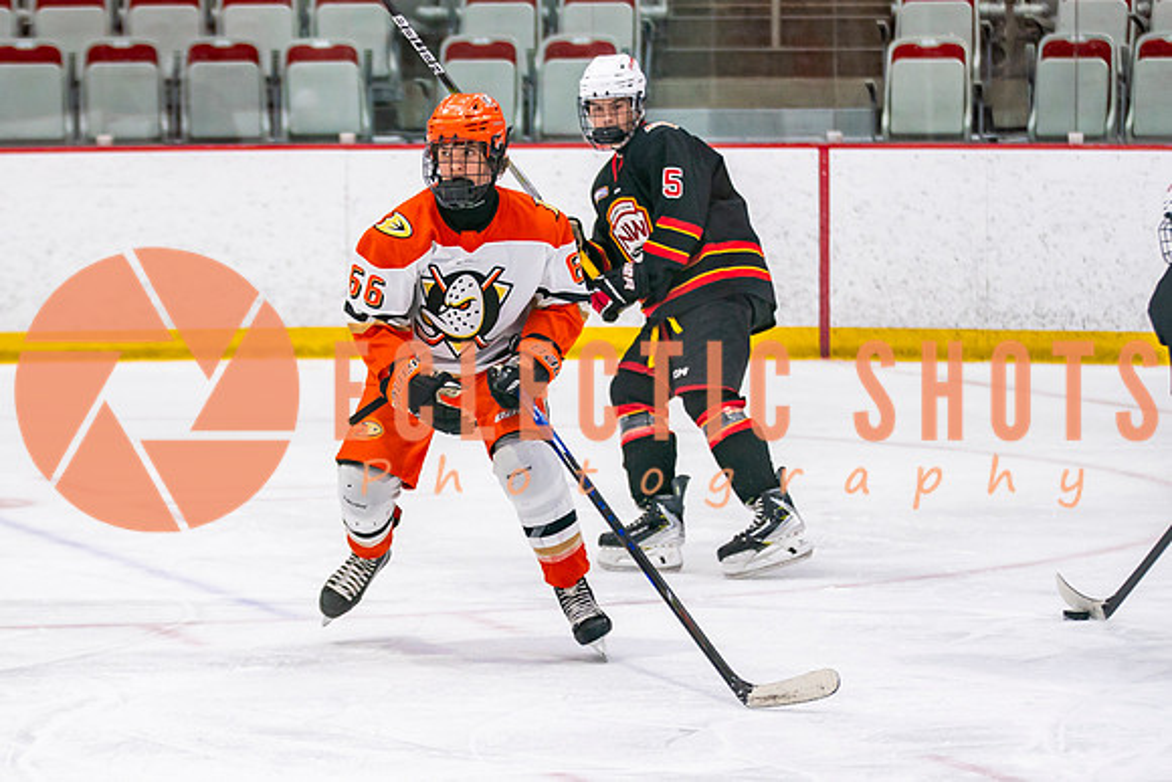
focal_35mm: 188
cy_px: 408
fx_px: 6106
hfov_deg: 10.9
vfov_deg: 7.3
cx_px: 364
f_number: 2.8
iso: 640
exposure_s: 1/640
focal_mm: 105
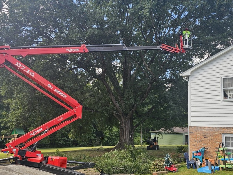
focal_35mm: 23
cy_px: 88
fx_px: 155
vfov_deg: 58.9
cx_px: 116
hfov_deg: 73.9
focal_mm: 6.3
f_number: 1.7
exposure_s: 1/241
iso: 10
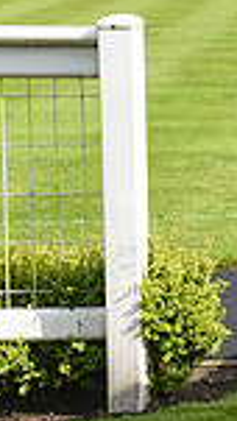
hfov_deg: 6.5
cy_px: 105
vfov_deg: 12.7
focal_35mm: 169
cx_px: 744
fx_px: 1887
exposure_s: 1/3200
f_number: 5.6
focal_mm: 42
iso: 1000
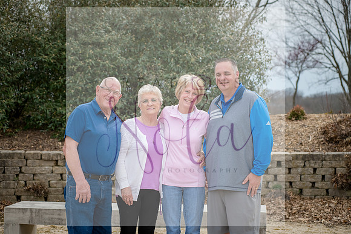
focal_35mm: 80
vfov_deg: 17.1
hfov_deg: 25.4
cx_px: 176
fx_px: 780
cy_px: 117
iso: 400
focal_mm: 80
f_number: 5.6
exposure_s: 1/640
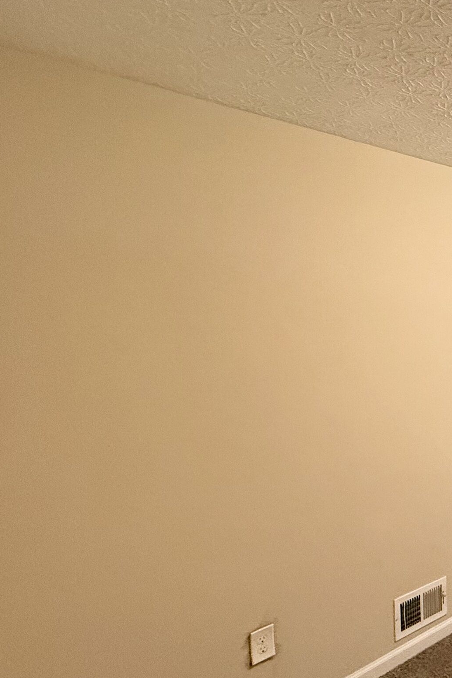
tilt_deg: -2.6
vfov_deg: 63.6
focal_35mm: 29
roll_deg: +0.5
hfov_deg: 32.5
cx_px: 601
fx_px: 546
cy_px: 348
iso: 400
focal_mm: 2.22
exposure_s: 1/60
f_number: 2.2
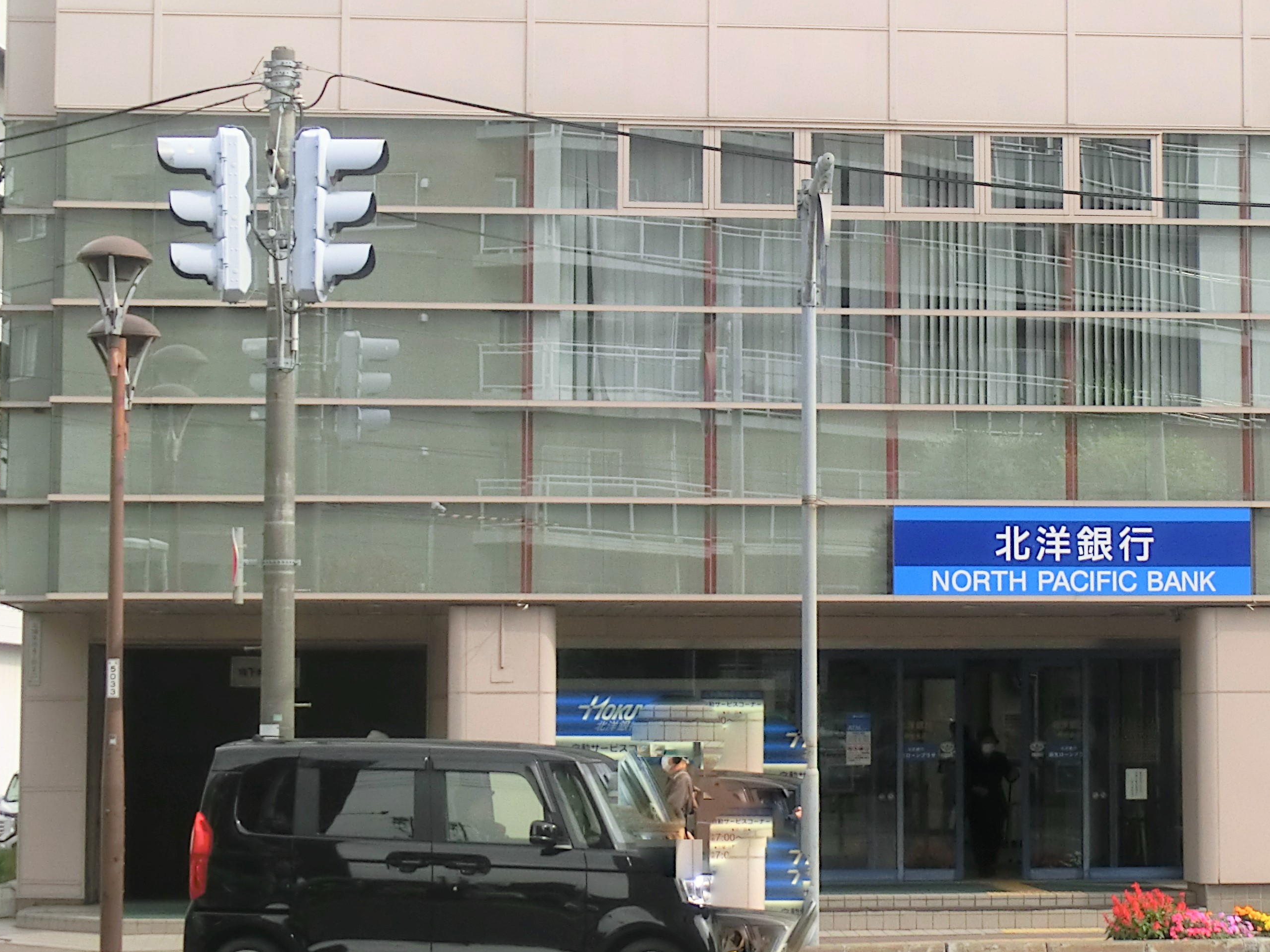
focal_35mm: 113
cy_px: 331
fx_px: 4146
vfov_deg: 13.1
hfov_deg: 17.4
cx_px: 895
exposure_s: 1/320
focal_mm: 11.1
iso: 80
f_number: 4.6
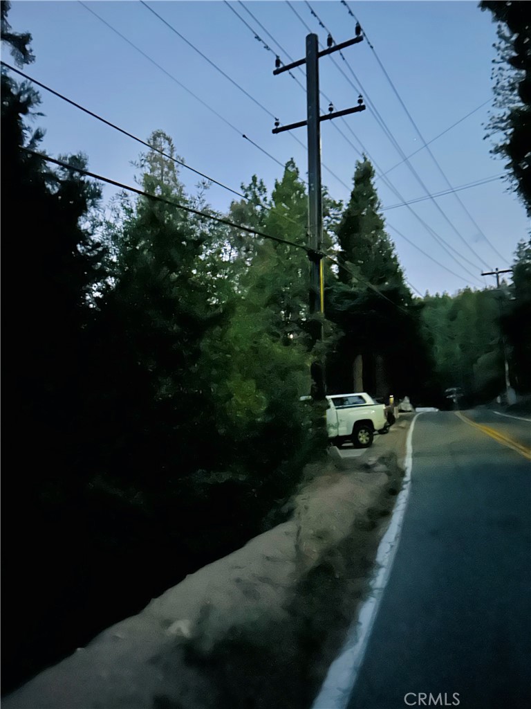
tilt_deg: +8.9
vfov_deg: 67.3
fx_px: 532
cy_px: 354
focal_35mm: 26
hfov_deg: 53.1
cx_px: 266
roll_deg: +0.6
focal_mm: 5.7
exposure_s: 1/9
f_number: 1.5
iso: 4000
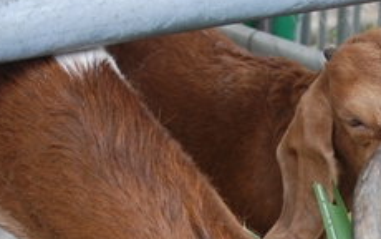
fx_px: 1060
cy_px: 350
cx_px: 300
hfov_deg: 20.2
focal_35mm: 102
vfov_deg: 12.3
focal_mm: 22
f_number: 4.5
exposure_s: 1/80
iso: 400
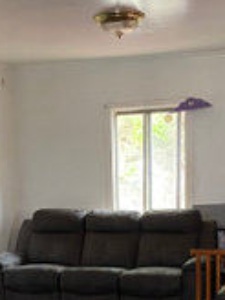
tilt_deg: -11.0
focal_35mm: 76
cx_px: 102
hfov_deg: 19.4
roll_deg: +1.8
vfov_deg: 24.6
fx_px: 659
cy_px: 295
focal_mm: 4.25
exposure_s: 1/55
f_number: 1.8
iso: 500
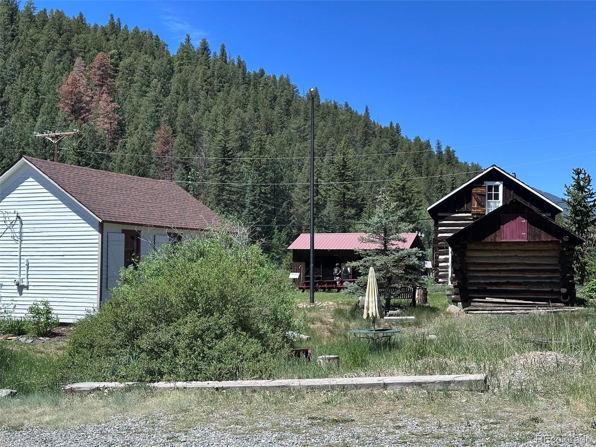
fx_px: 826
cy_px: 224
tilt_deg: +2.7
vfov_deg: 30.3
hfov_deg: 39.7
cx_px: 298
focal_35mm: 48
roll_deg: -0.6
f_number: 1.78
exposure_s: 1/2597
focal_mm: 6.86
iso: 64
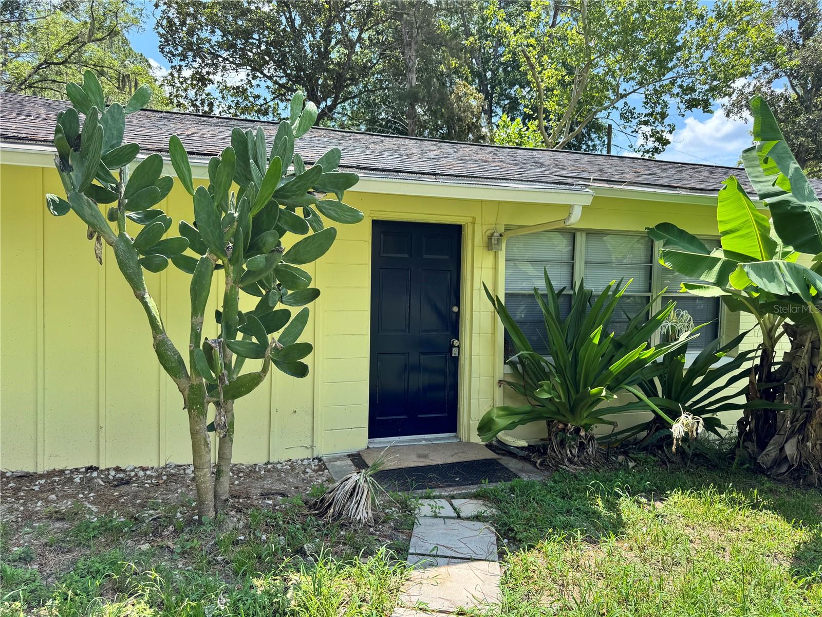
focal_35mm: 24
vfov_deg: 56.8
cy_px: 308
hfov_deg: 71.6
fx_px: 570
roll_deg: -1.5
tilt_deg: -3.9
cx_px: 411
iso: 80
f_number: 1.78
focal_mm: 6.76
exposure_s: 1/1238
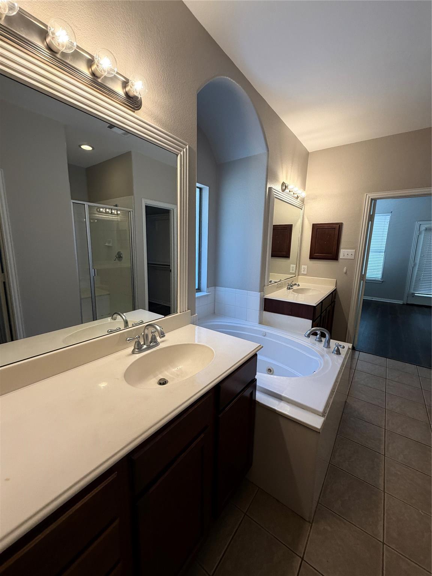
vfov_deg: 102.1
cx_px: 216
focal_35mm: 14
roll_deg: -2.6
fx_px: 233
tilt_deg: -7.6
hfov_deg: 85.7
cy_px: 288
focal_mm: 2.22
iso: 160
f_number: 2.2
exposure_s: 1/120
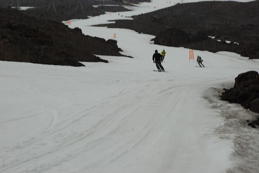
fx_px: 811
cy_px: 86
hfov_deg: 18.1
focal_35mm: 112
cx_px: 130
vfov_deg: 12.2
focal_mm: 75
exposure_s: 1/125
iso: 1000
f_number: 13
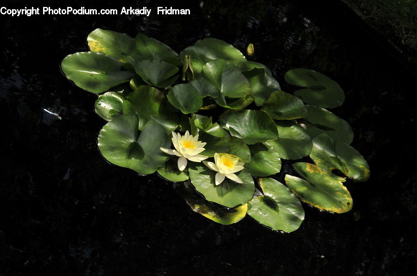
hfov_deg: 26.0
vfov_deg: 17.4
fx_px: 902
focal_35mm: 78
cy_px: 138
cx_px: 208
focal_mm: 52
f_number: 11
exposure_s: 1/250
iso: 200
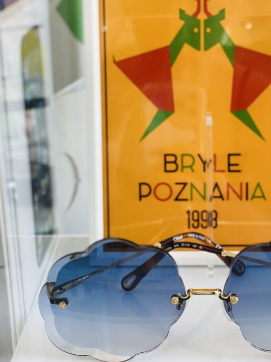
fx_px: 794
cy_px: 234
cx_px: 196
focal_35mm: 76
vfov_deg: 25.6
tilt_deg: -20.0
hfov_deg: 19.3
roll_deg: -0.3
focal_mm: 6
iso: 50
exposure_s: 1/100
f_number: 2
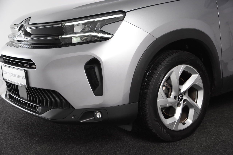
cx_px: 116
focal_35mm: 51
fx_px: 330
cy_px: 78
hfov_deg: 38.9
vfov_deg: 26.5
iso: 1600
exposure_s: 1/100
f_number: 5
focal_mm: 34
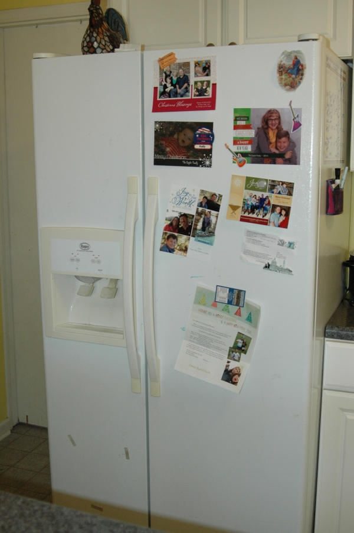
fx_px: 620
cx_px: 177
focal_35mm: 42
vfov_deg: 46.4
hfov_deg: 31.8
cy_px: 266
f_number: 4
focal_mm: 28
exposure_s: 1/100
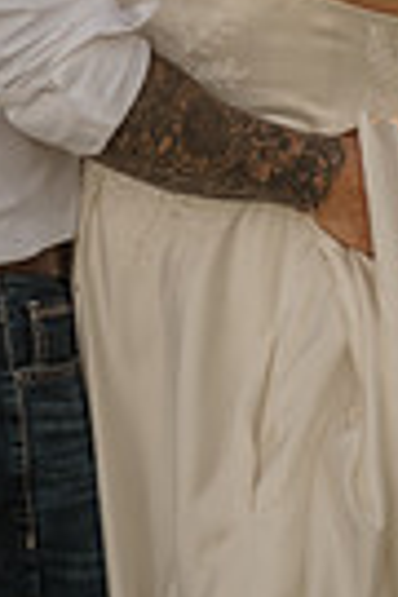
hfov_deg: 8.2
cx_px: 142
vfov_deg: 11.8
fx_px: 2769
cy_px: -261
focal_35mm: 167
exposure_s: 1/400
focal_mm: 50
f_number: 2.8
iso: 200
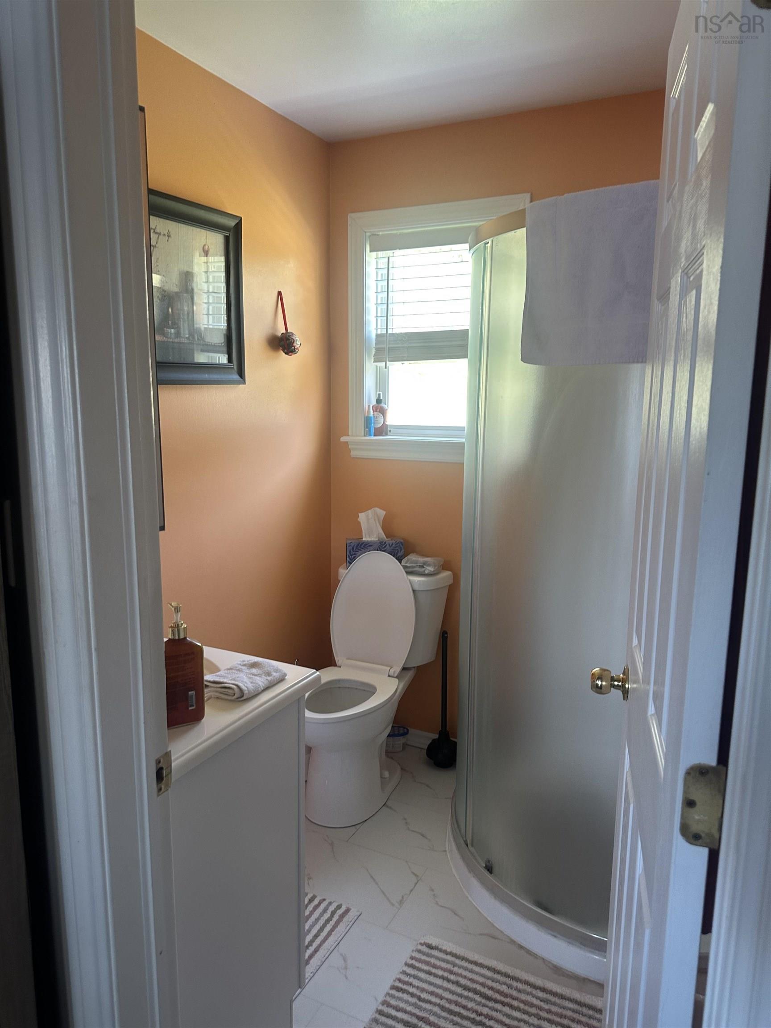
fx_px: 713
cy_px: 514
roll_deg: -1.0
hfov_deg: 56.8
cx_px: 386
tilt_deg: -12.7
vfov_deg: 71.6
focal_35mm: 24
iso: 160
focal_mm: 6.86
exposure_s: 1/60
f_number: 1.78
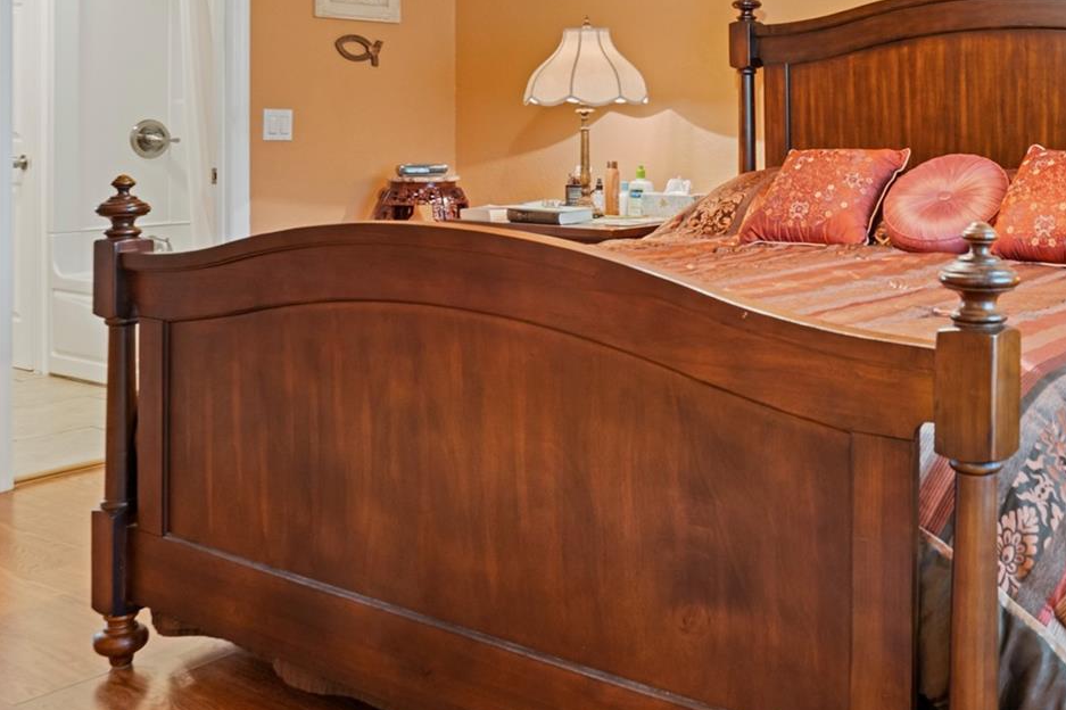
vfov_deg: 31.9
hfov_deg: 45.0
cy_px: 166
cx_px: 854
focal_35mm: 41
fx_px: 1214
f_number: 8
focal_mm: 16
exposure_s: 2
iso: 400
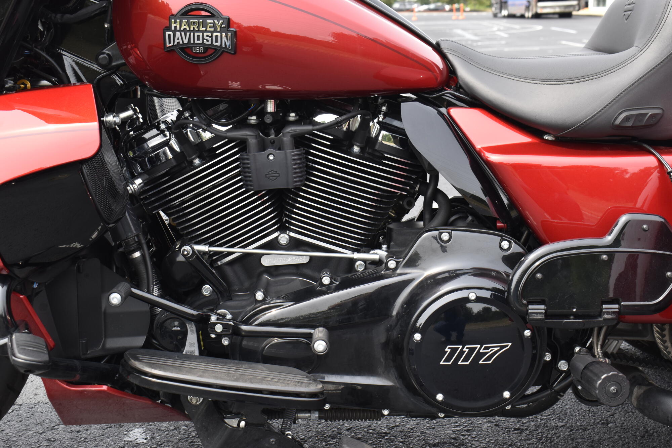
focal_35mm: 51
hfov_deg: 38.9
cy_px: 224
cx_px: 336
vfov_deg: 26.5
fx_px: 952
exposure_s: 1/250
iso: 400
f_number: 8
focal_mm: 34
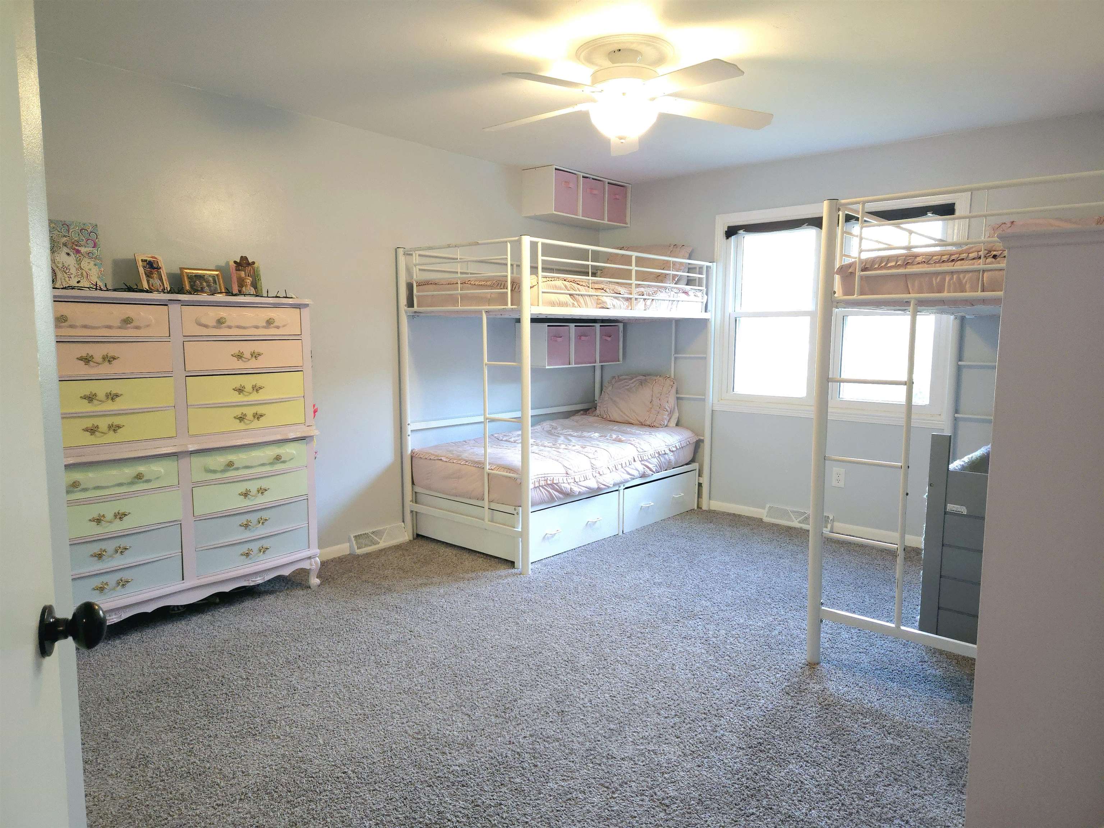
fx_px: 734
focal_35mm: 23
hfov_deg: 73.9
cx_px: 552
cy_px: 414
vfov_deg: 58.9
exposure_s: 1/60.2
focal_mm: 5.4
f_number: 1.8
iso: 320
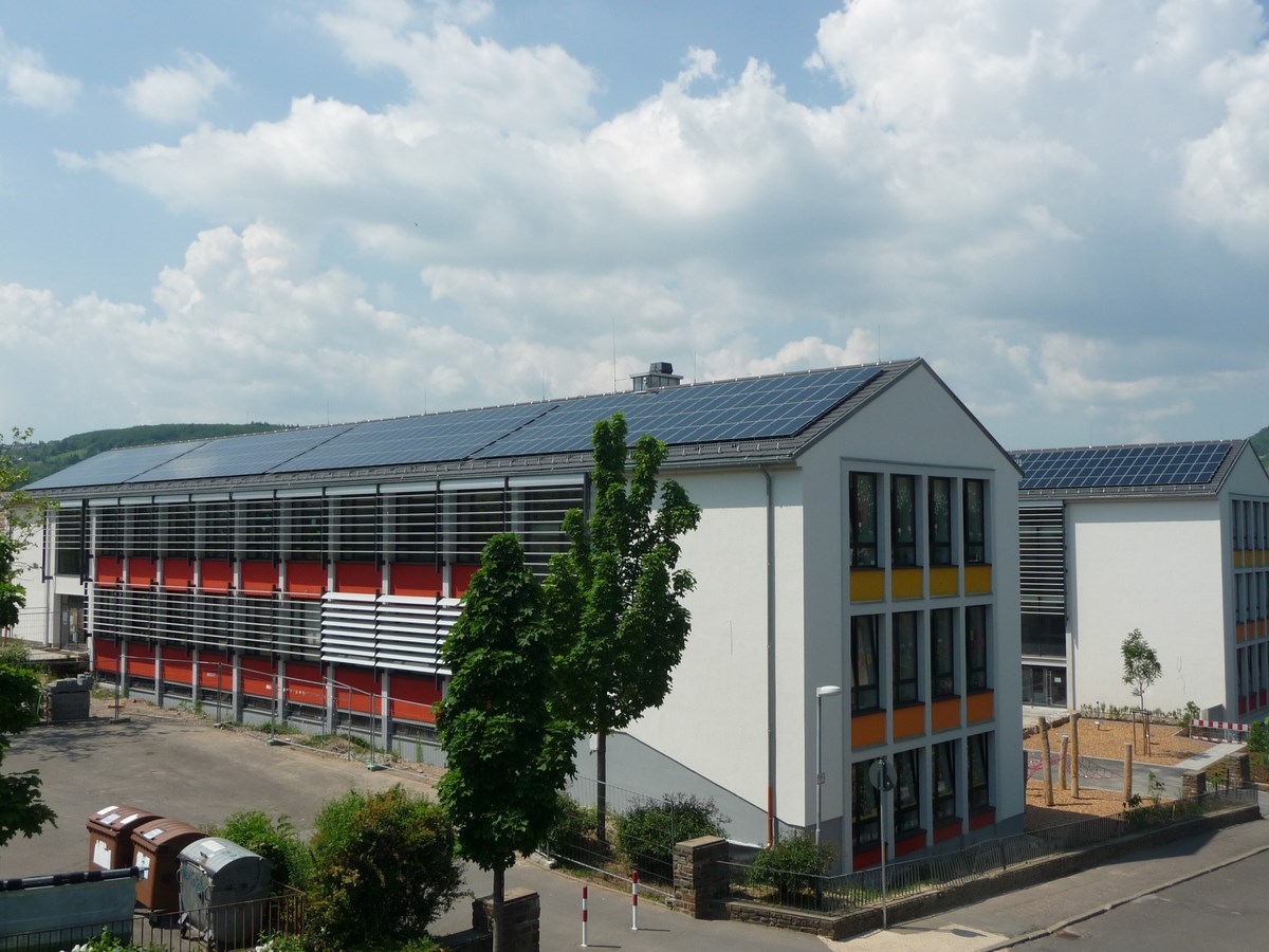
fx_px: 1246
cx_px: 634
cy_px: 476
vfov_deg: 41.8
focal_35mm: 34
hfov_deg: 54.0
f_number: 9
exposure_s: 1/320
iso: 100
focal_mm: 5.6
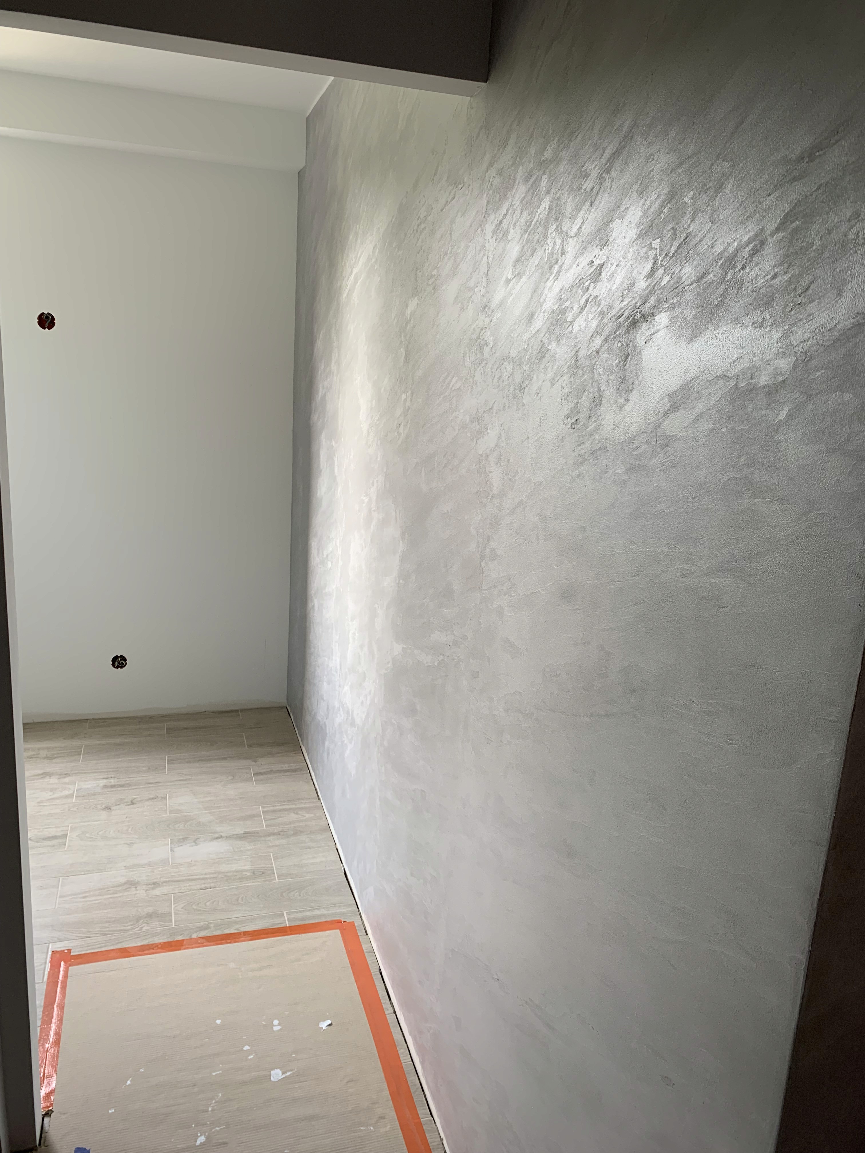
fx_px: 866
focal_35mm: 26
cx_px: 432
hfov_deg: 53.1
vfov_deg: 67.3
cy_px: 576
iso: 40
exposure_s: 1/121
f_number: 1.8
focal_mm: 4.25
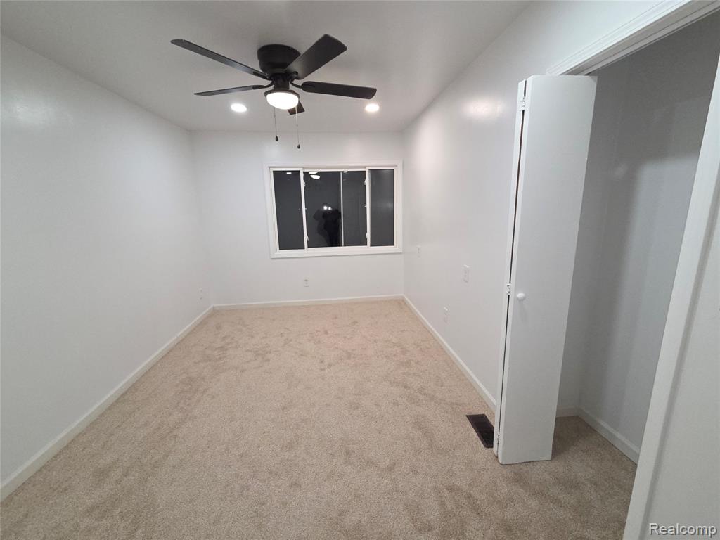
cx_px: 360
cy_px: 270
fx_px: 270
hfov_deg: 106.2
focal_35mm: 13
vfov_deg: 89.9
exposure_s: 1/60
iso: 160
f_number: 2.2
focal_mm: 2.2
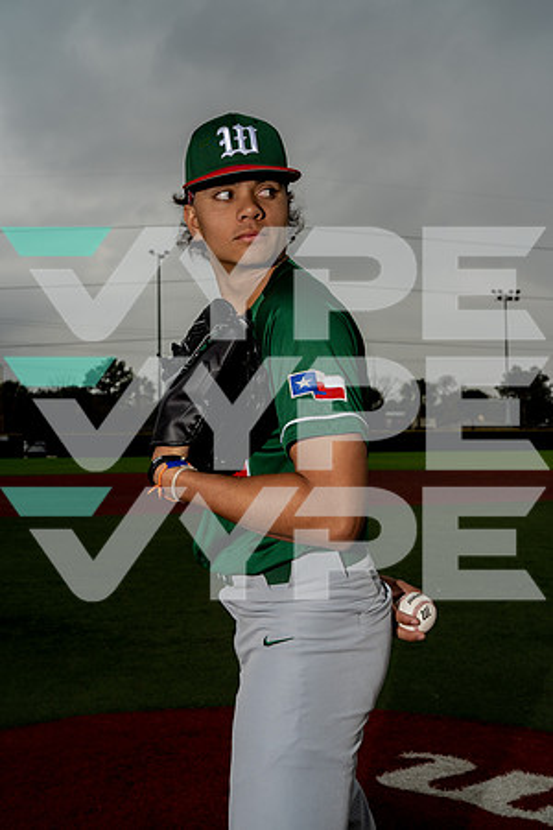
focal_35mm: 35
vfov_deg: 54.4
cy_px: 415
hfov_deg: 37.9
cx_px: 276
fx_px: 806
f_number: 7.1
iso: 320
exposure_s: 1/250
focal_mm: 35
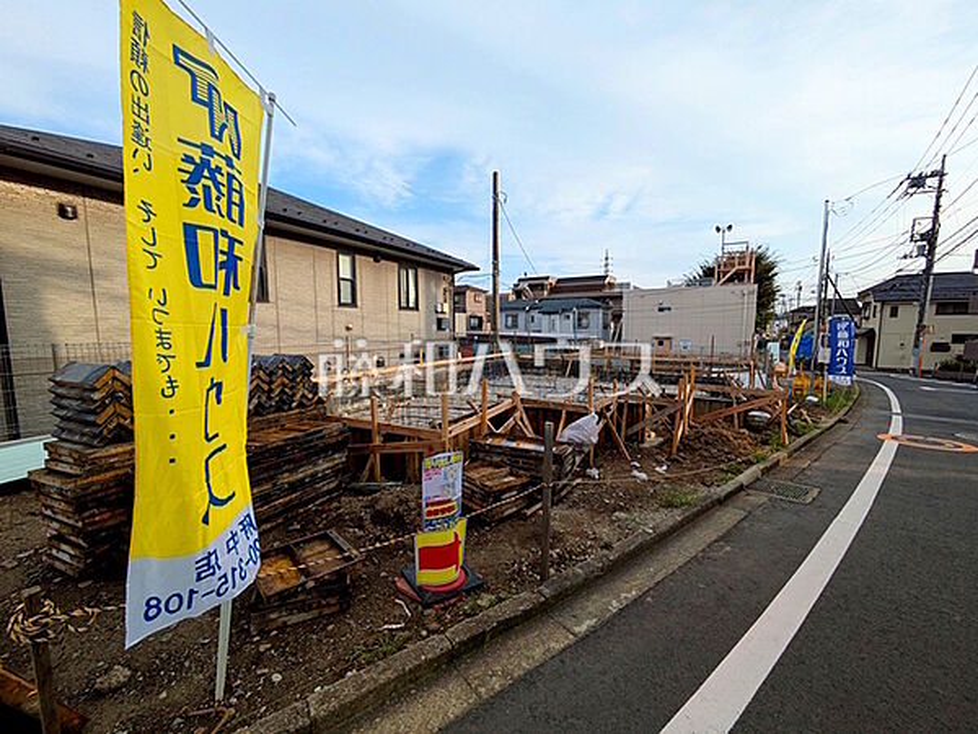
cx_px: 489
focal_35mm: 14
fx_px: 396
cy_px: 367
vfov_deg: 85.7
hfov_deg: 102.1
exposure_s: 1/891
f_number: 2.2
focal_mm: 1.83
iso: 50
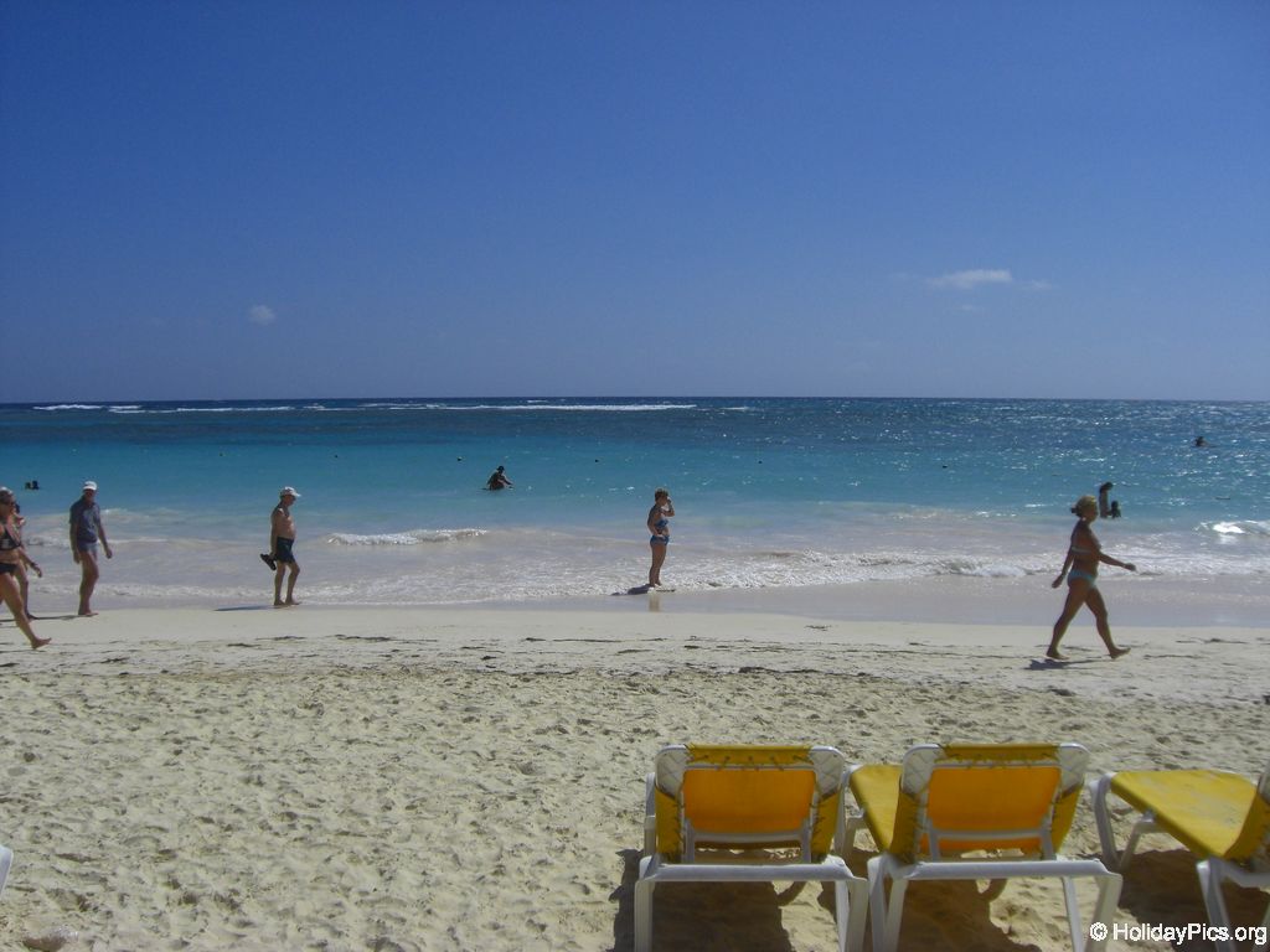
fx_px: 1394
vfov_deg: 37.7
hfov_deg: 49.0
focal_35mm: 38
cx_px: 635
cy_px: 476
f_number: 8
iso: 64
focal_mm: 6.2
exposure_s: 1/500
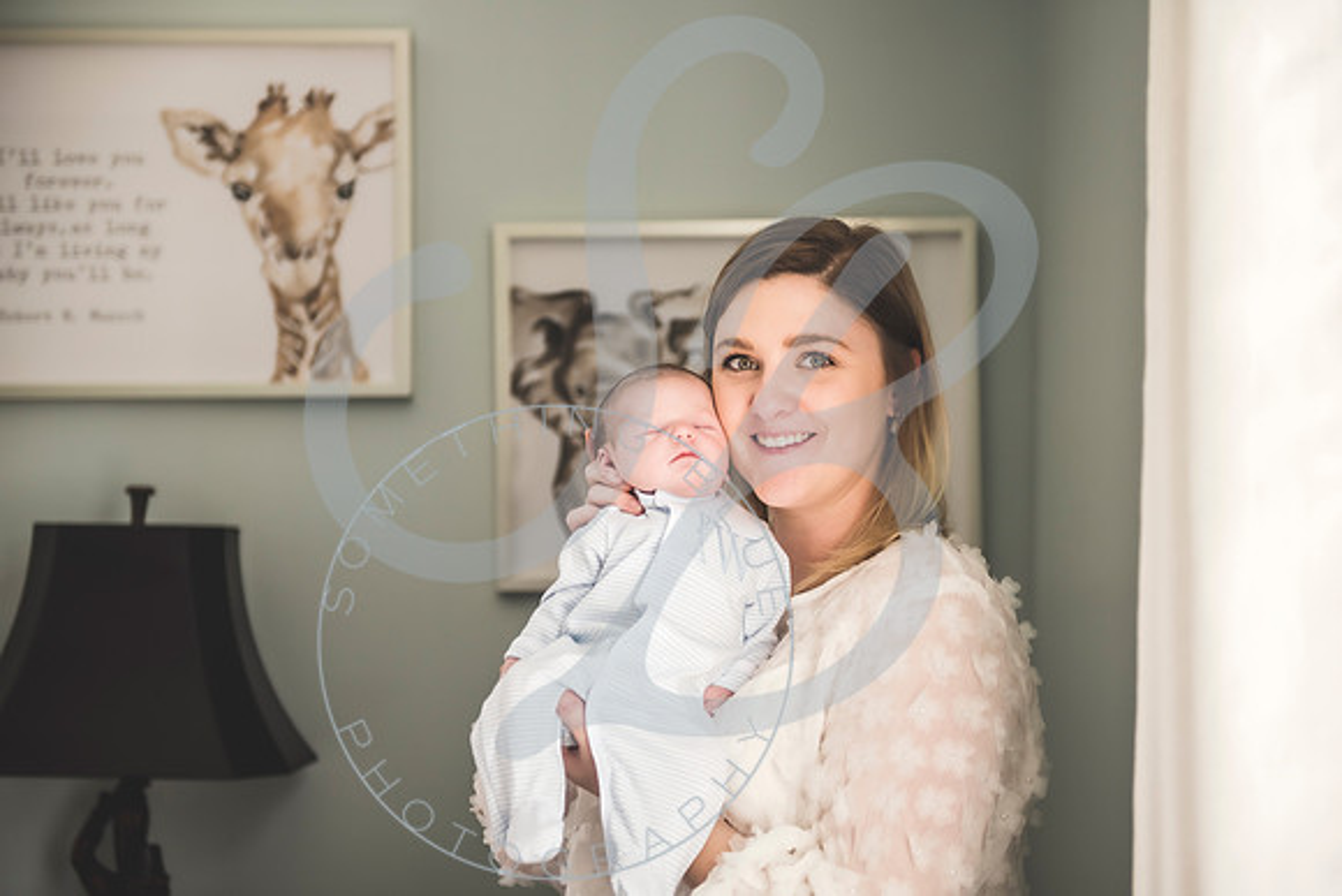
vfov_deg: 22.1
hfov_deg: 32.6
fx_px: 2295
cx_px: 681
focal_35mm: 62
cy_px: 448
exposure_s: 1/125
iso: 200
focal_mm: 60
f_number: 2.8
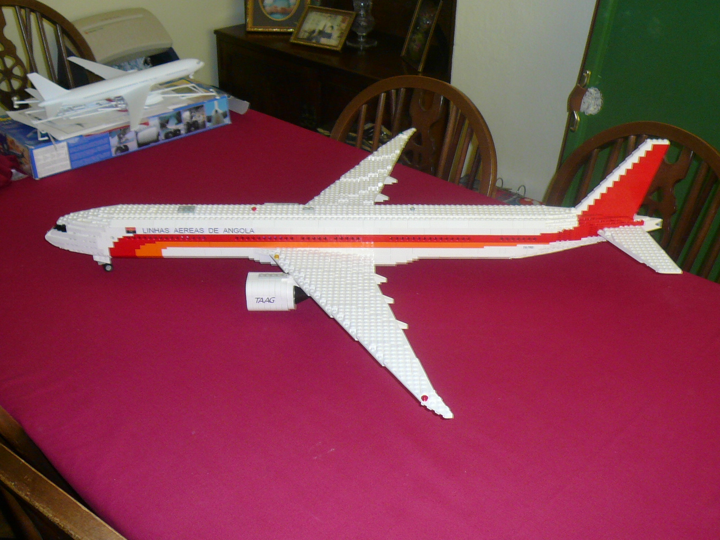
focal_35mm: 39
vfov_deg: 36.8
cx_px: 360
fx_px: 811
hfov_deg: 47.9
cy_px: 270
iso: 100
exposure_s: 1/8
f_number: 2.8
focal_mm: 4.6
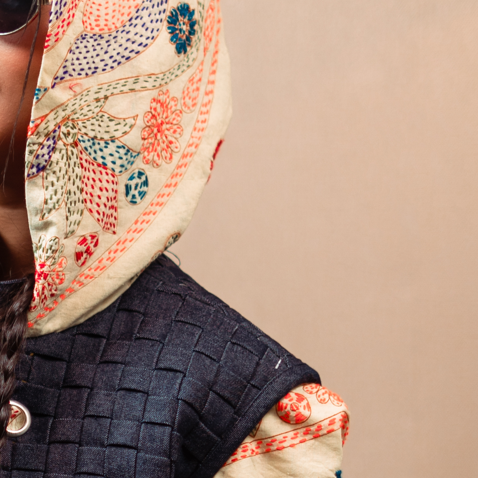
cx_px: -127
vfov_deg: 9.4
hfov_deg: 9.4
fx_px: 2875
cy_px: 526
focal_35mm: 184
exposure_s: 1/200
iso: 160
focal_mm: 50
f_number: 1.8
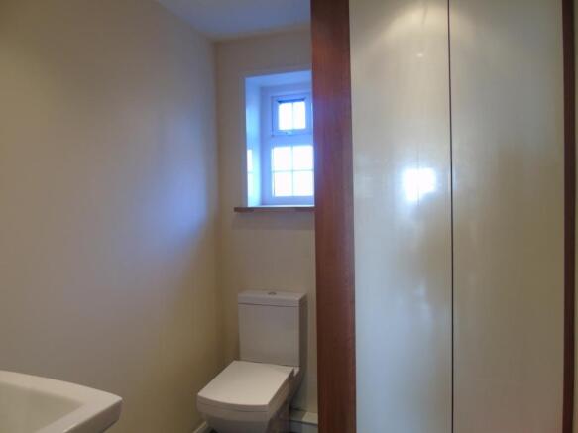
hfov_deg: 69.4
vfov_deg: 54.9
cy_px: 216
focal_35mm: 25
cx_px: 289
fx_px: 417
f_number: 3.4
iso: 200
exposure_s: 1/30
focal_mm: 4.4
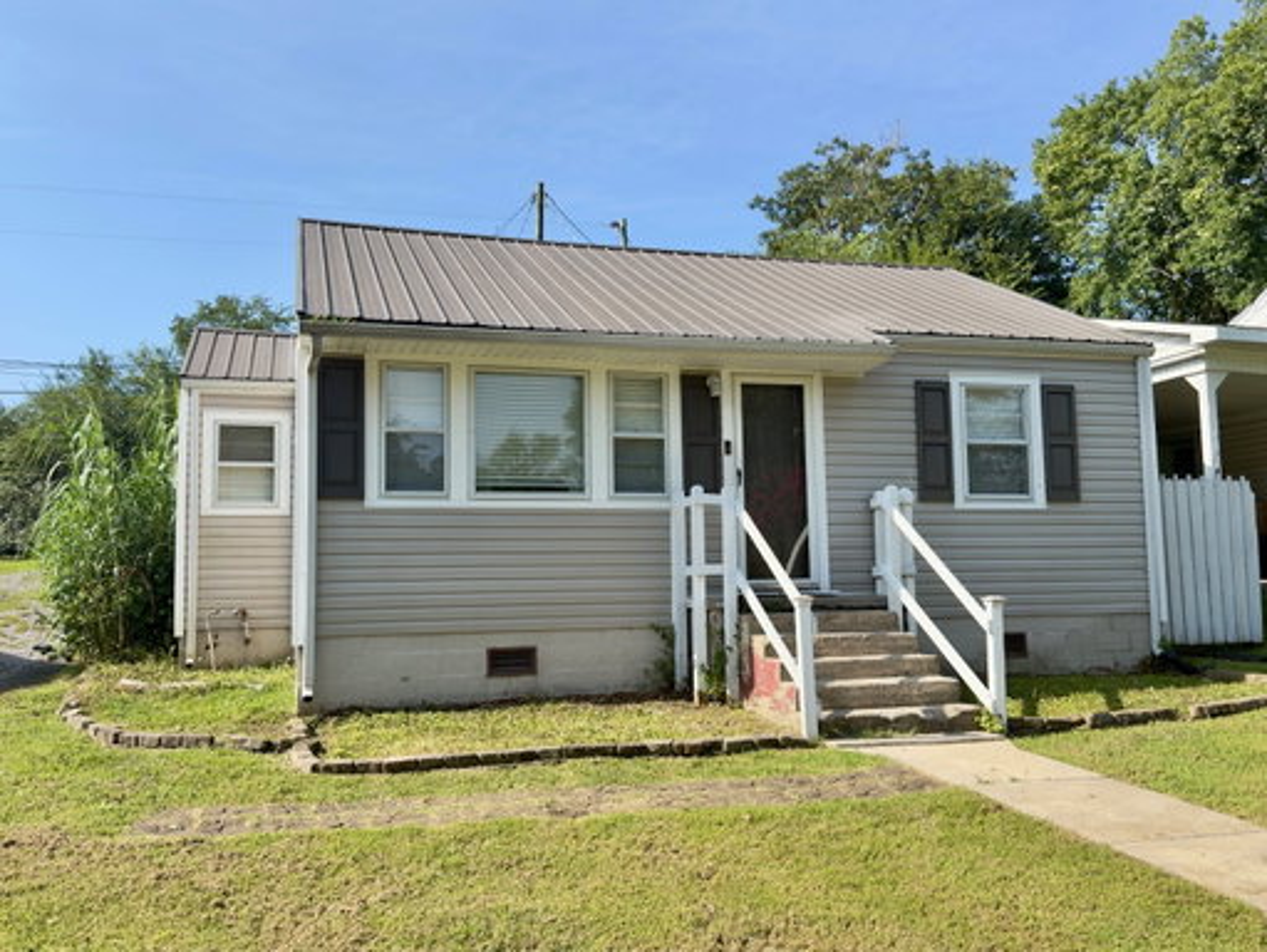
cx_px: 634
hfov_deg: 59.9
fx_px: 1099
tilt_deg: +5.4
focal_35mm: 30
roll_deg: +1.3
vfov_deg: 46.8
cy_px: 476
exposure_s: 1/3135
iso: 64
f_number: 1.78
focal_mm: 6.76
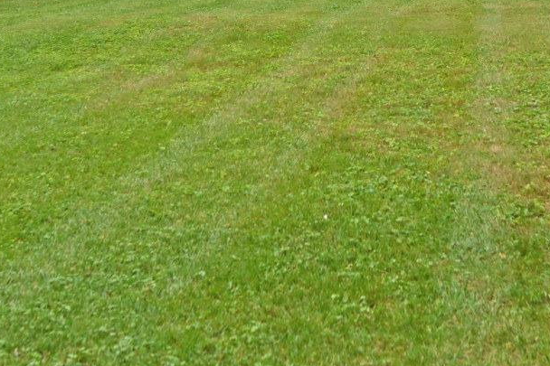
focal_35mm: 74
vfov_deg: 17.5
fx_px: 1130
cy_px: -77
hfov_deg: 27.2
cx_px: 365
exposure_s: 1/250
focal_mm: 30
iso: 200
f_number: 5
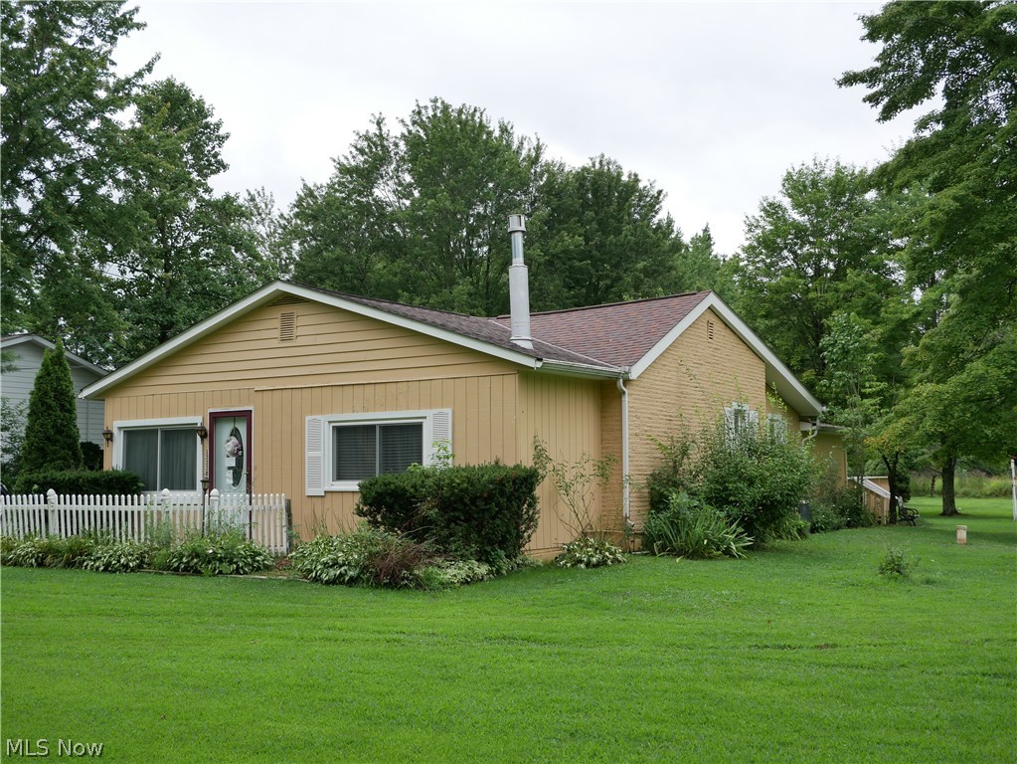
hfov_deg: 51.3
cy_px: 382
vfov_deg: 39.7
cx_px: 508
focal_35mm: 36
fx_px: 1058
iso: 200
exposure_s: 1/320
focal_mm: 18
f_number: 6.3
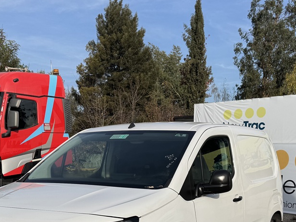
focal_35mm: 53
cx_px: 136
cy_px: 180
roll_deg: +0.2
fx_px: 453
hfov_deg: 36.1
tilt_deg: -2.5
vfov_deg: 27.0
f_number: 1.78
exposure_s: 1/4608
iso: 80
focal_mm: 6.76
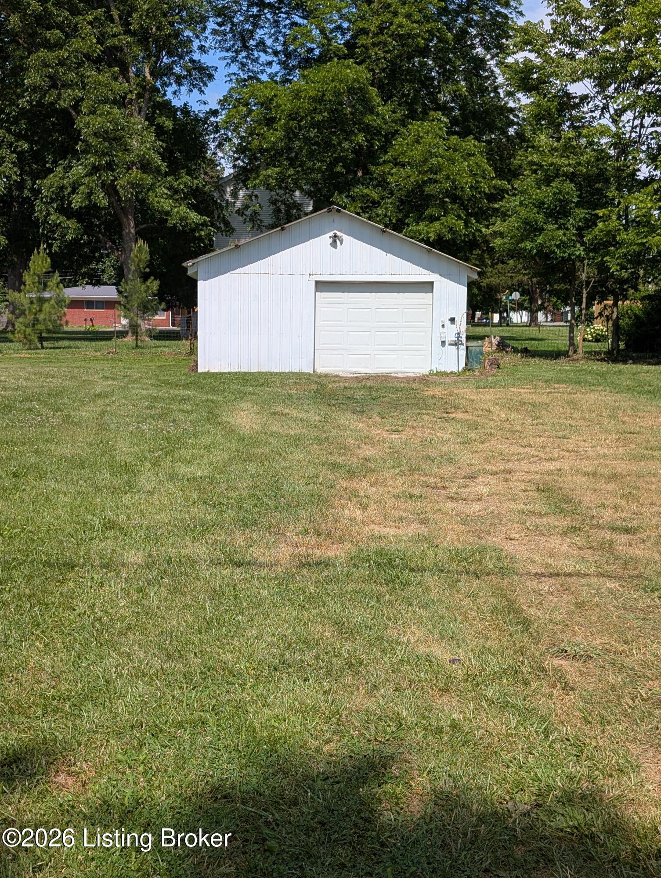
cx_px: 330
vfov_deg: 38.9
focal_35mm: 49
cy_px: 439
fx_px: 1245
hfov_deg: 29.7
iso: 23
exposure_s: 1/1222
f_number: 1.68
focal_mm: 6.9
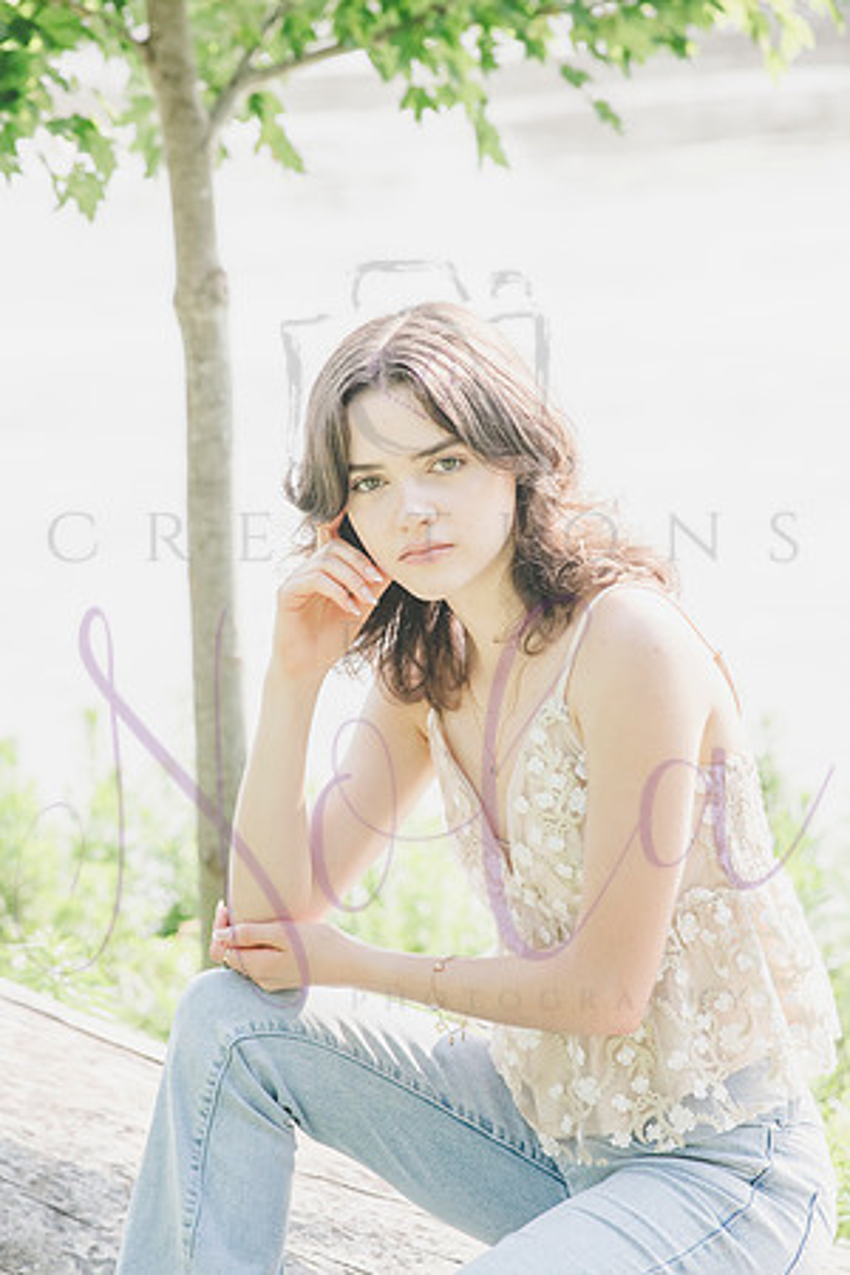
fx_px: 5135
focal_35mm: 145
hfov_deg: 9.5
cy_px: 638
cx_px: 425
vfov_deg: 14.2
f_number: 8
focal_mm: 145
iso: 400
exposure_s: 1/320
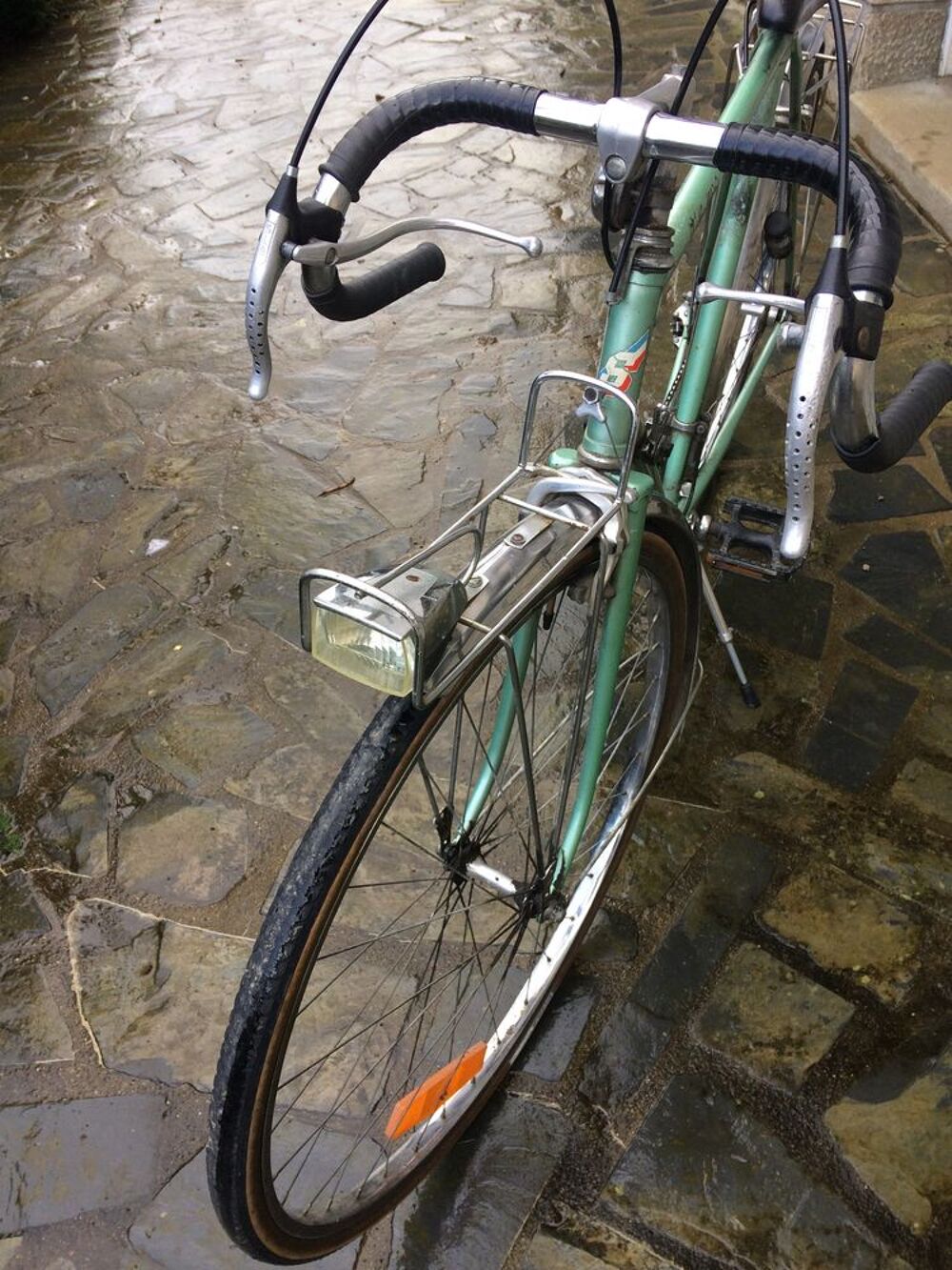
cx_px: 476
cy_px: 635
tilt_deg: -45.0
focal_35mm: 29
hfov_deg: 48.2
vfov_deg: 61.7
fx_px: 1063
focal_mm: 4.15
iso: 50
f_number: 2.2
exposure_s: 1/100
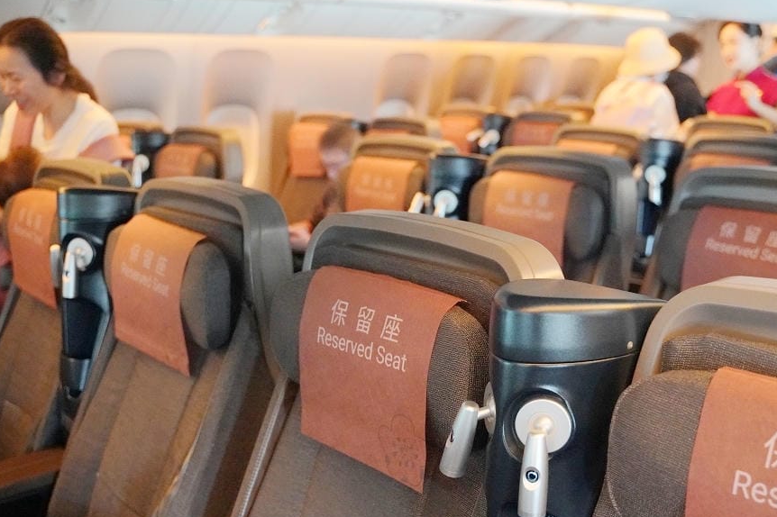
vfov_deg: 34.0
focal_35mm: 39
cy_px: 327
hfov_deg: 49.2
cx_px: 474
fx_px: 841
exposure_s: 1/100
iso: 12800
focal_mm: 28
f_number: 2.8
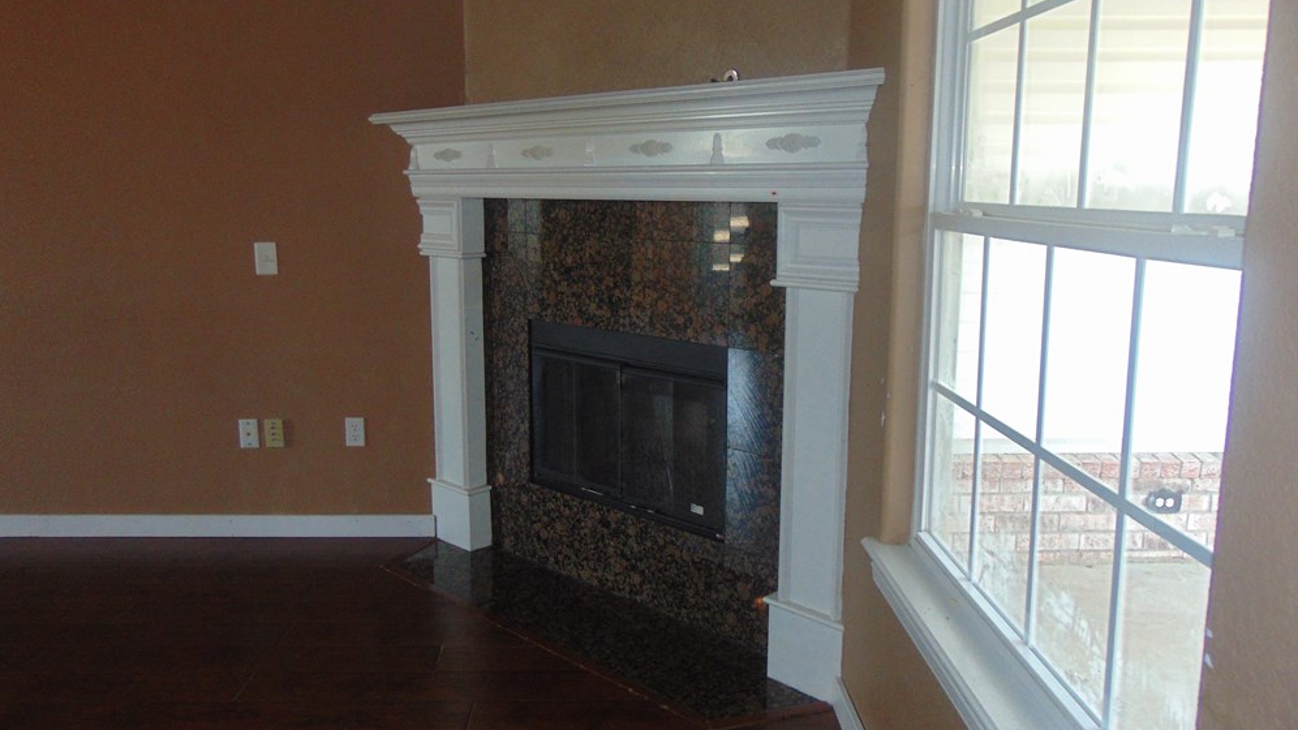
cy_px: 357
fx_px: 964
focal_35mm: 28
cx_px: 633
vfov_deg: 41.5
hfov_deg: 67.9
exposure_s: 1/30
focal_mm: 4.5
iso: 200
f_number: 3
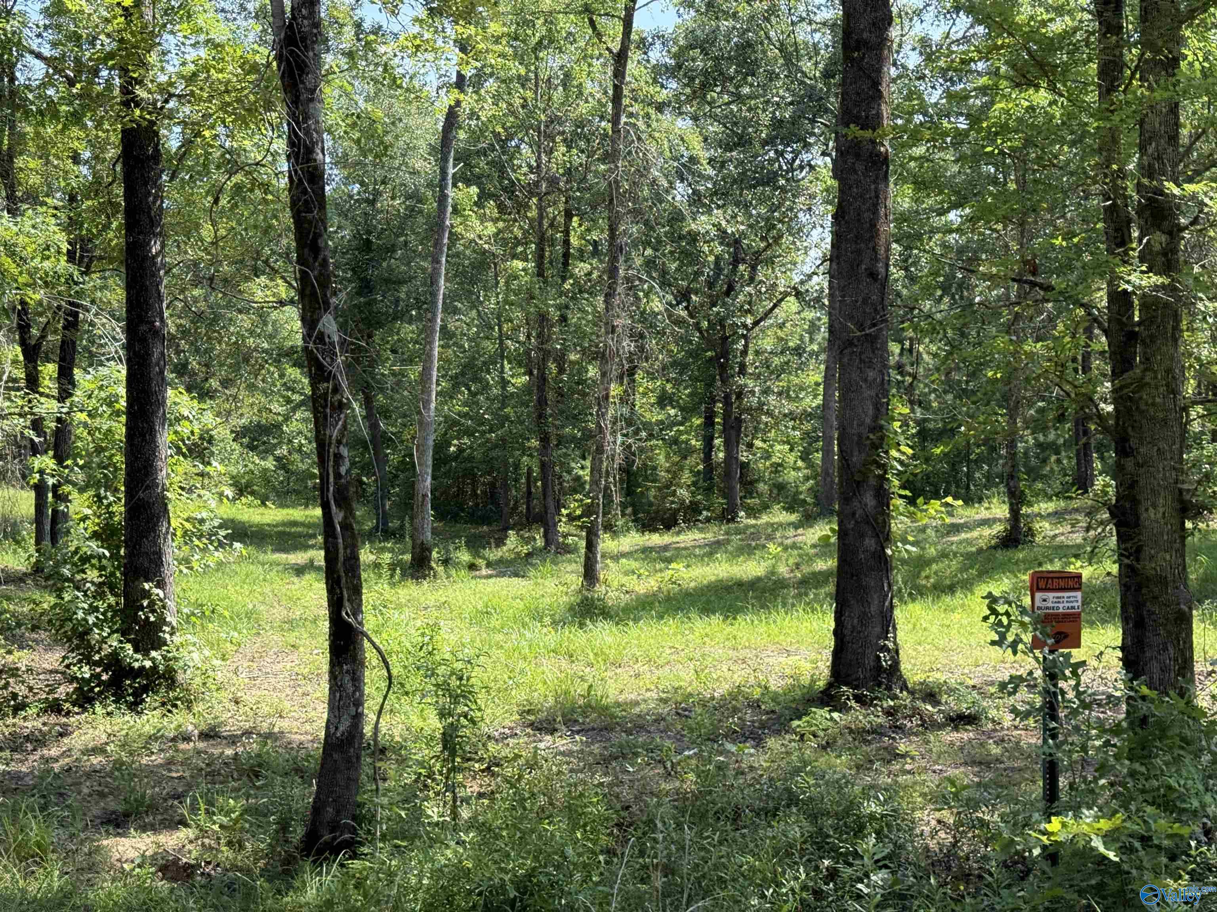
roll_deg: +0.2
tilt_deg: +1.2
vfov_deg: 30.3
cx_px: 608
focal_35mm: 48
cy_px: 456
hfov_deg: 39.7
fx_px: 1688
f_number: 1.78
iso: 64
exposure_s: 1/855
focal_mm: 6.76
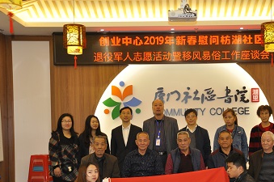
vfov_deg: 21.7
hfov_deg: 32.1
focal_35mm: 62
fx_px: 471
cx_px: 186
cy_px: 131
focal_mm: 28
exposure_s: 1/60
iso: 800
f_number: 4
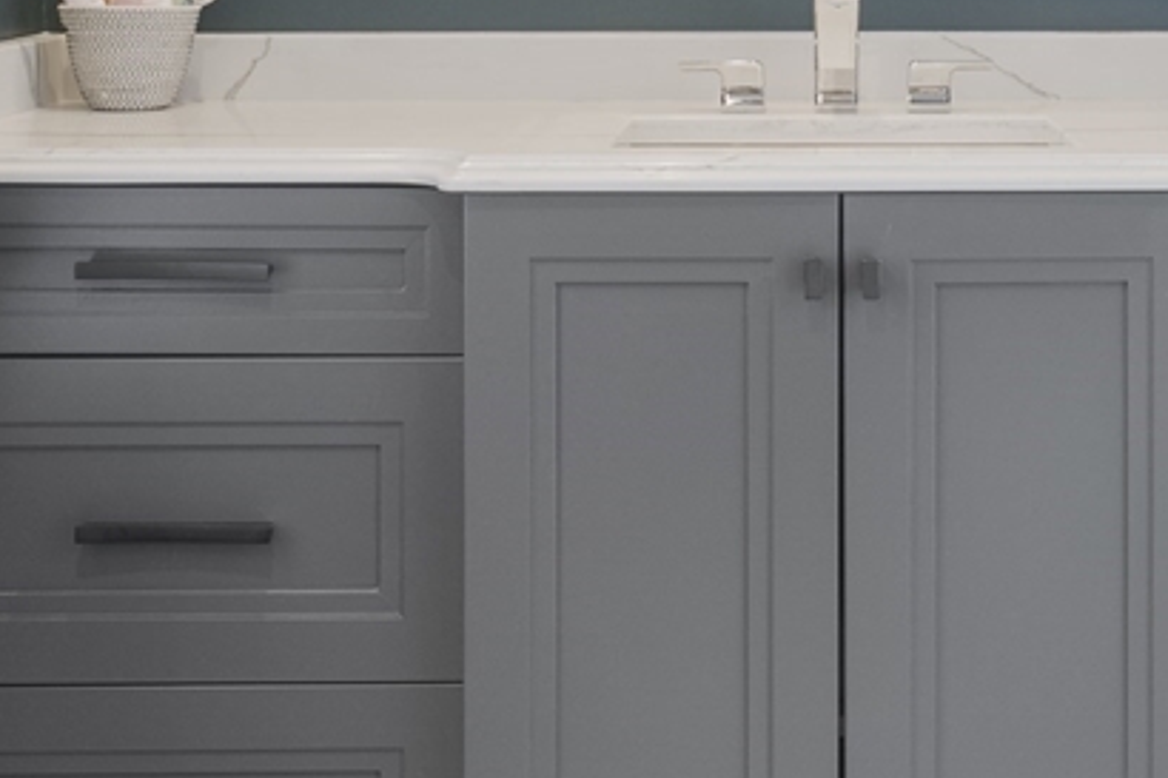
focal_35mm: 70
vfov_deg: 18.5
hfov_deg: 28.6
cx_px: 826
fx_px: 2270
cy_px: -133
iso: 250
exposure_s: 1/15
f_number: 8
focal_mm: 19
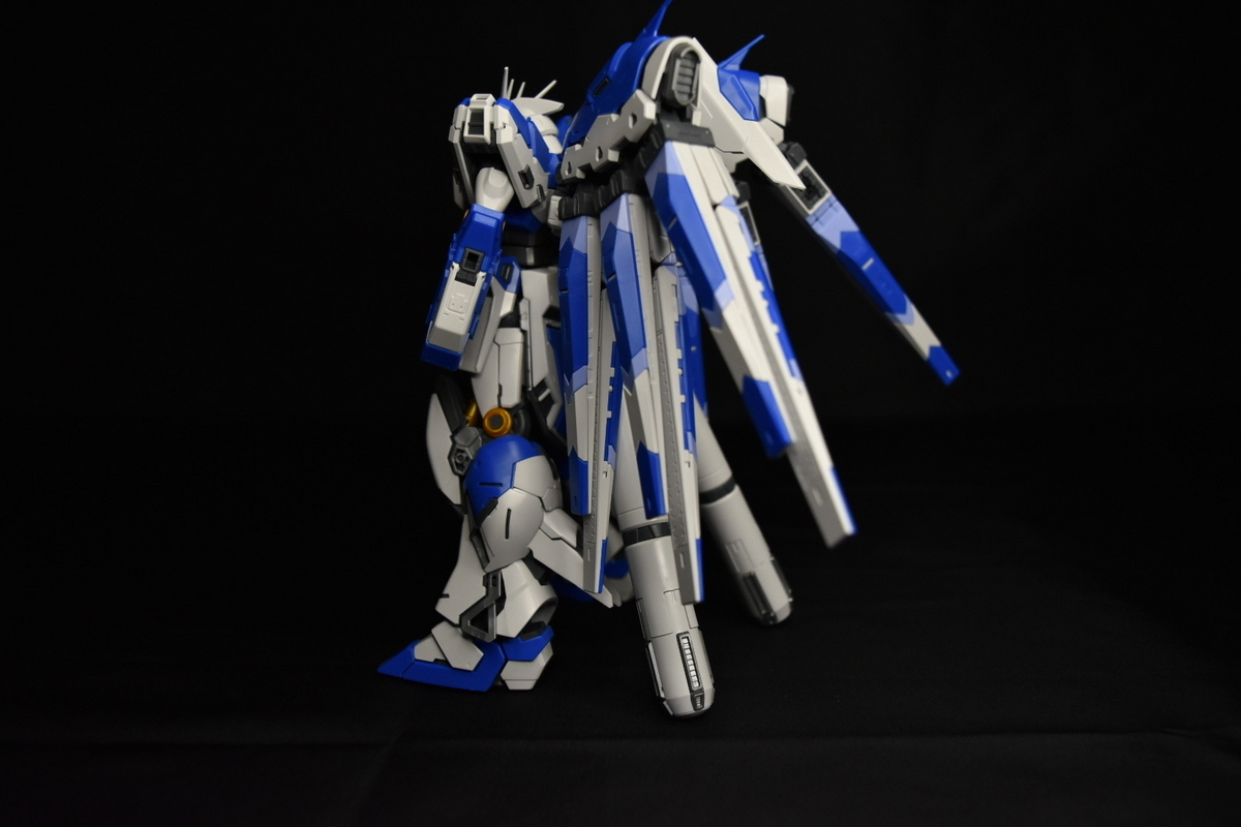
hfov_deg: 57.2
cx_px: 620
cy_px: 414
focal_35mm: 33
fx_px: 1137
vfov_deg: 40.0
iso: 800
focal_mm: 22
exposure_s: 1/50
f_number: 4
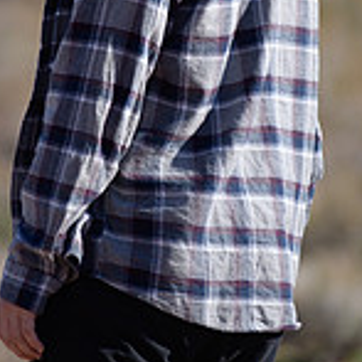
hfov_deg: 3.6
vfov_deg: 3.6
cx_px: 133
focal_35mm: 493
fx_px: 5833
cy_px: 25
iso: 200
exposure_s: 1/3200
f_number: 2.8
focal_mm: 190
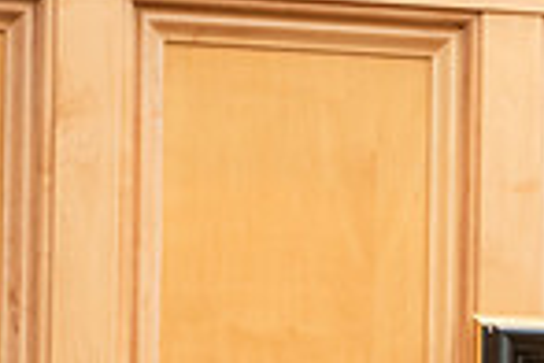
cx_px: 722
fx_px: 4246
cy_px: 557
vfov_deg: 4.9
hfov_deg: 7.2
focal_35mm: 281
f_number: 4
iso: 1000
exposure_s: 1/160
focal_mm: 66
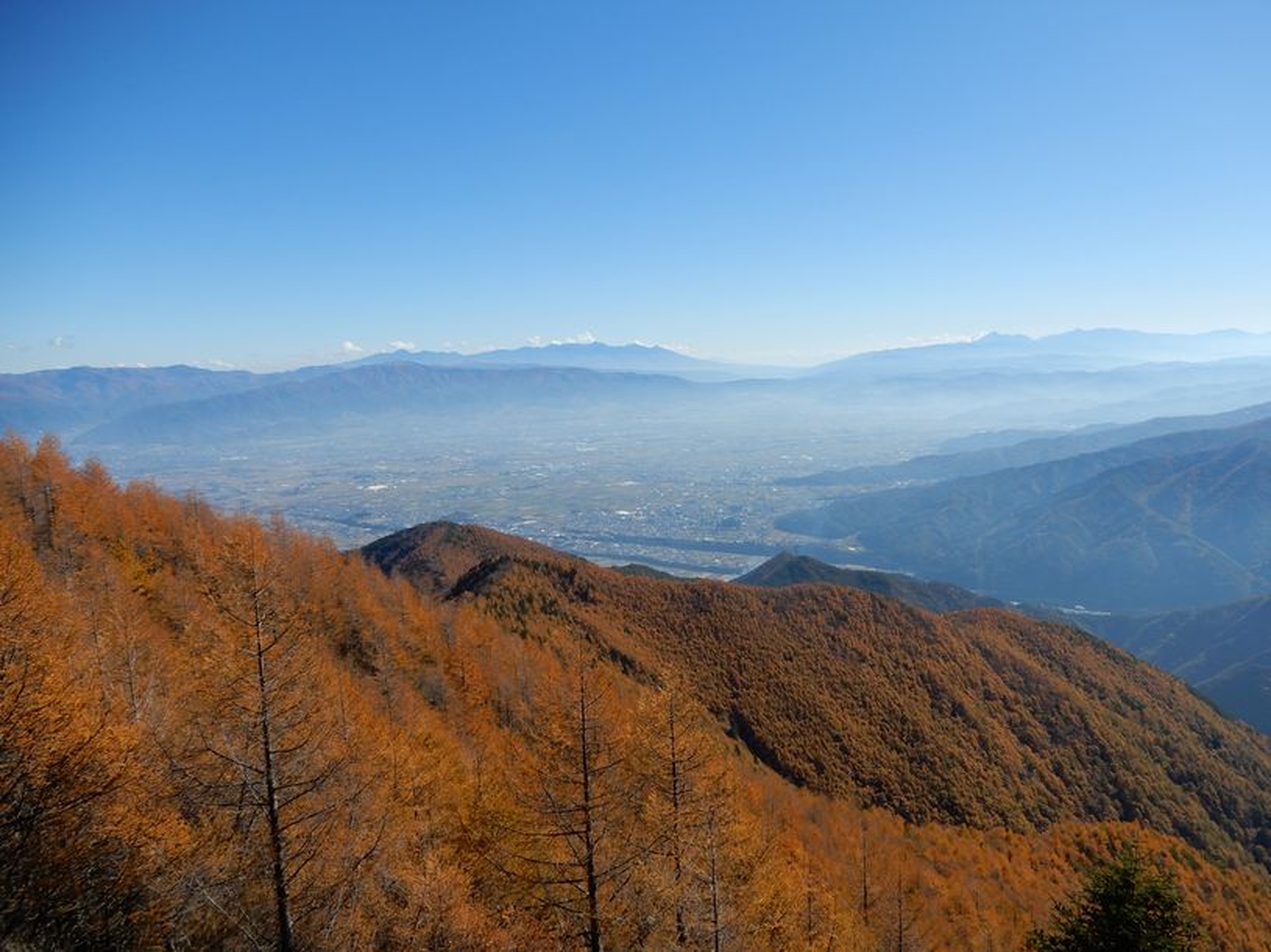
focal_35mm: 24
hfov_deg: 71.6
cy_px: 476
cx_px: 636
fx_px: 881
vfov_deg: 56.8
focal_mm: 4.3
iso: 80
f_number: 3.4
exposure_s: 1/1250
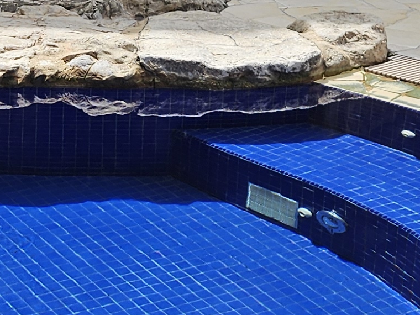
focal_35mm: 121
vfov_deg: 12.1
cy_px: -24
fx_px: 1468
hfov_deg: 16.2
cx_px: 92
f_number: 1.8
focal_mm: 5.4
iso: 25
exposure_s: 1/922
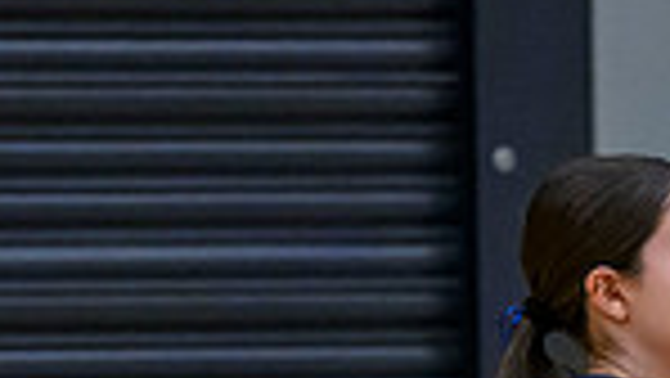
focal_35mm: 777
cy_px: 937
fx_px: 13811
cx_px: 800
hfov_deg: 2.8
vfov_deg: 1.6
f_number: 2.8
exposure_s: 1/1250
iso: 6400
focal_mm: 120
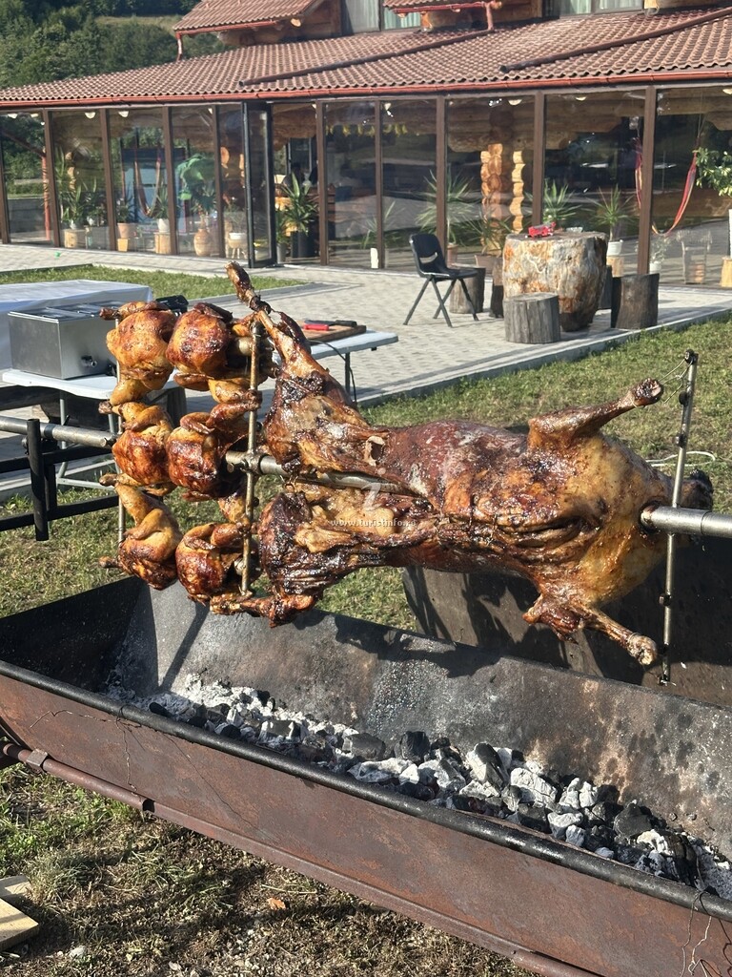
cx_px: 366
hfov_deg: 30.3
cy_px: 488
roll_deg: -0.1
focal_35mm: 48
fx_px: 1353
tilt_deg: -14.1
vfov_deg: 39.7
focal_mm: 6.86
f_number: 1.78
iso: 64
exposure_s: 1/1695
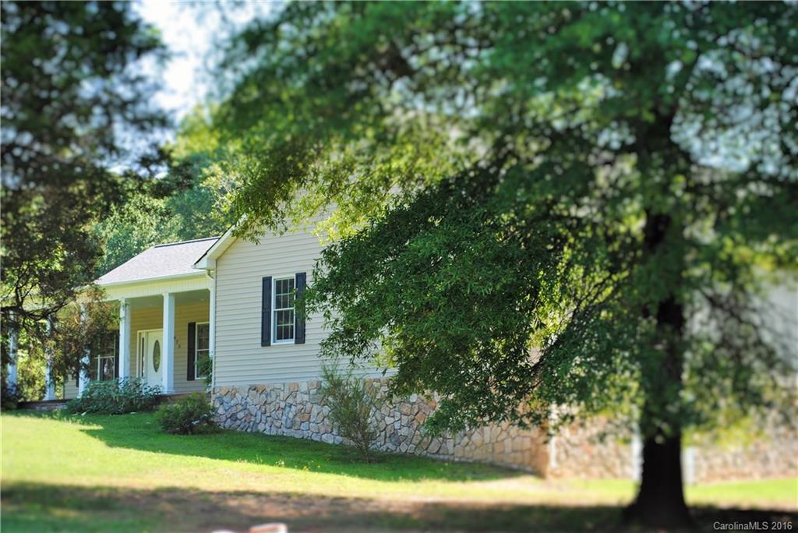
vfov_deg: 16.6
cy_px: 266
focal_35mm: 82
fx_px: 1830
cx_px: 399
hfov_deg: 24.6
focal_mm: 55
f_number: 5.6
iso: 140
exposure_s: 1/125
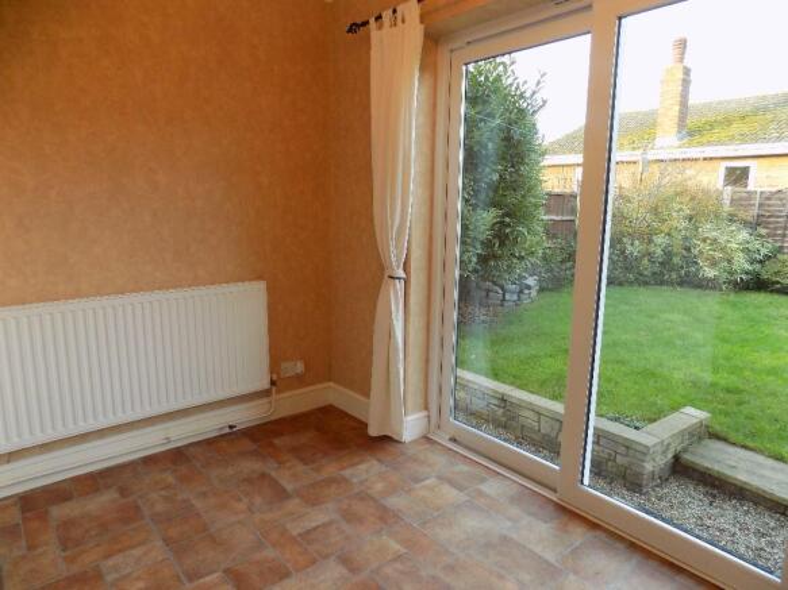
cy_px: 295
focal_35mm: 23
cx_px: 394
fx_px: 523
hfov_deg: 73.9
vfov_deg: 58.9
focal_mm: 4
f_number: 3.1
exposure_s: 1/30
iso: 125
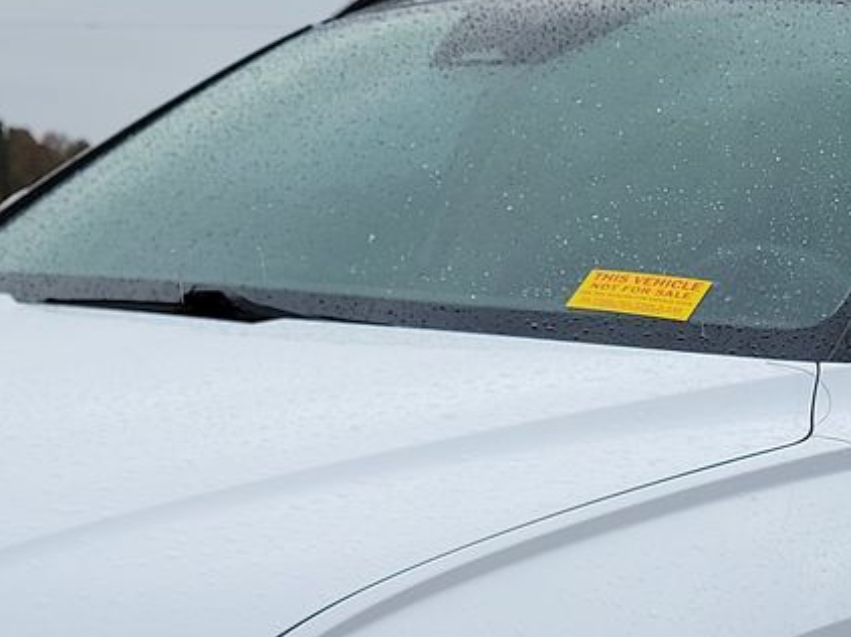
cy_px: 798
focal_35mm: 91
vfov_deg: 15.5
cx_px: 446
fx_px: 2236
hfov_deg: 21.5
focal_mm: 6.7
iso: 50
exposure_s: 1/448
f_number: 1.8
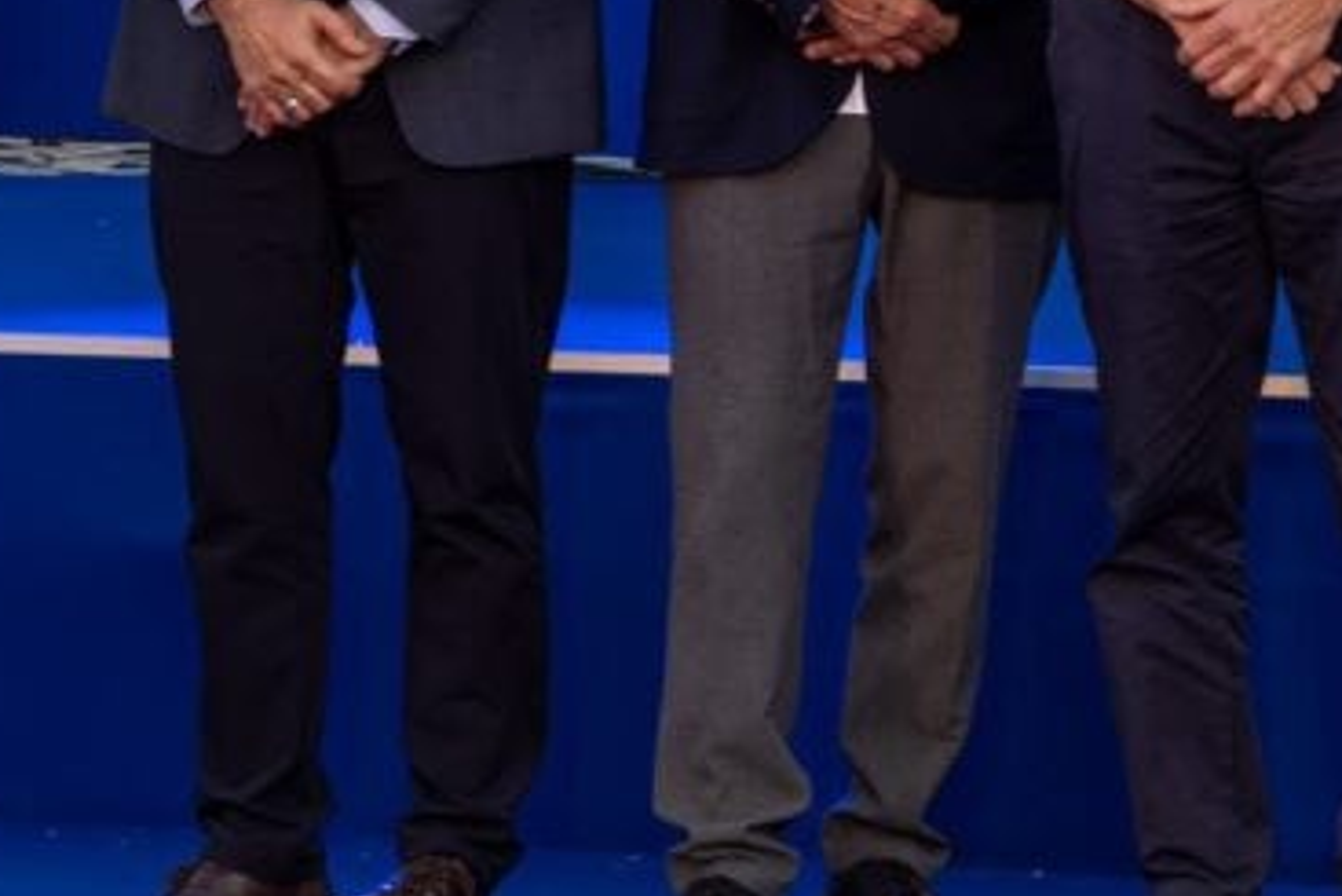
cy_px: 146
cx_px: 1559
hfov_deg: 5.8
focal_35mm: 356
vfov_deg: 3.9
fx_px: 13275
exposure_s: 1/160
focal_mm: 77.3
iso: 200
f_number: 5.6
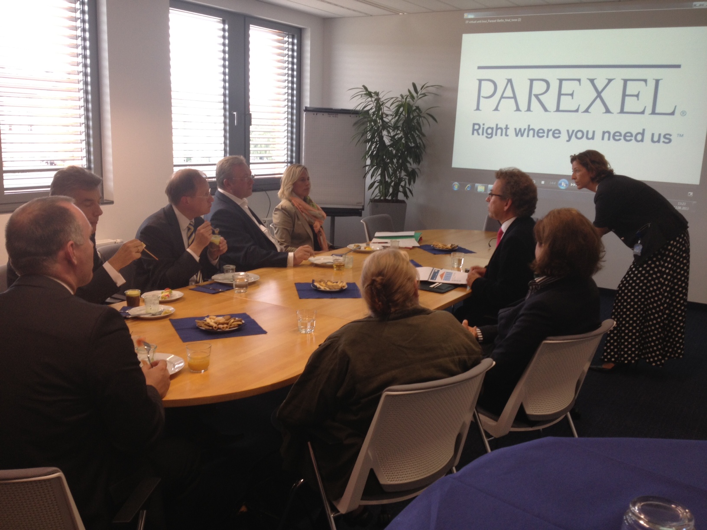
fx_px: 715
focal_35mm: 35
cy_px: 265
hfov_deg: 52.6
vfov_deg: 40.7
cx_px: 354
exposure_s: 1/40
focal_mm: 4.28
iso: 50
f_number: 2.4
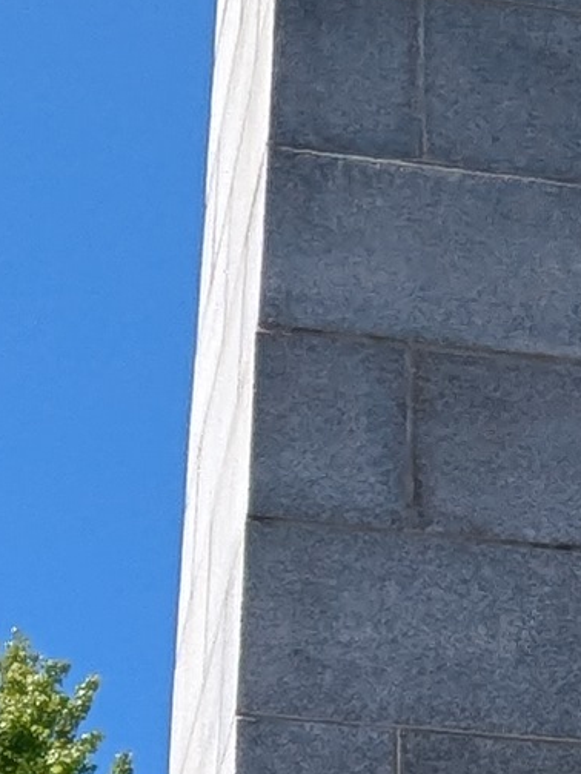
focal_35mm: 128
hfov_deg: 11.5
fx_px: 2864
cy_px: 1282
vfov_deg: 14.1
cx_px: 509
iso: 47
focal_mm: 2.35
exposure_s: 1/1408
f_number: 2.2
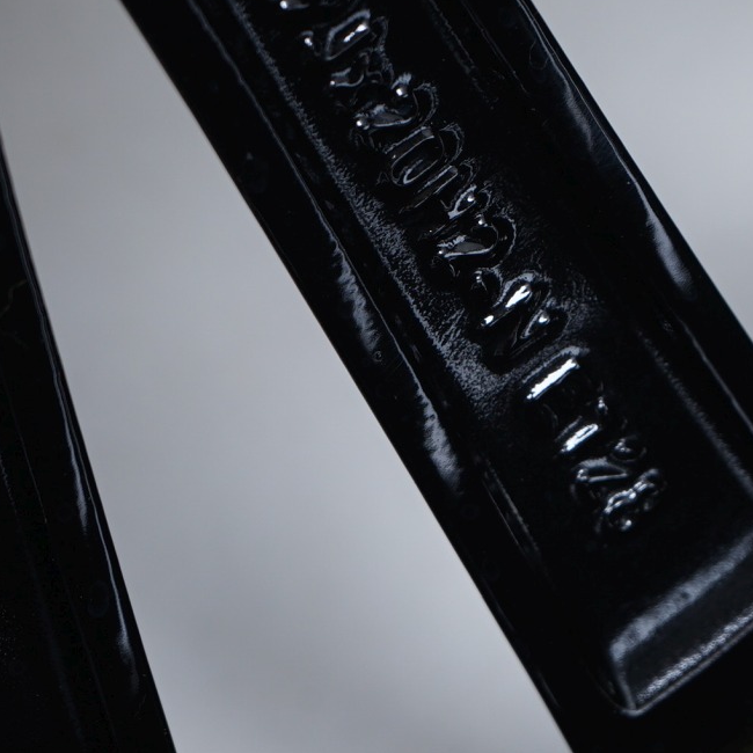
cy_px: 226
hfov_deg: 10.7
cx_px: 534
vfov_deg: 10.7
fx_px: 4012
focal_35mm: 163
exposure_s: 1/125
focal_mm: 65
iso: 250
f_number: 7.1
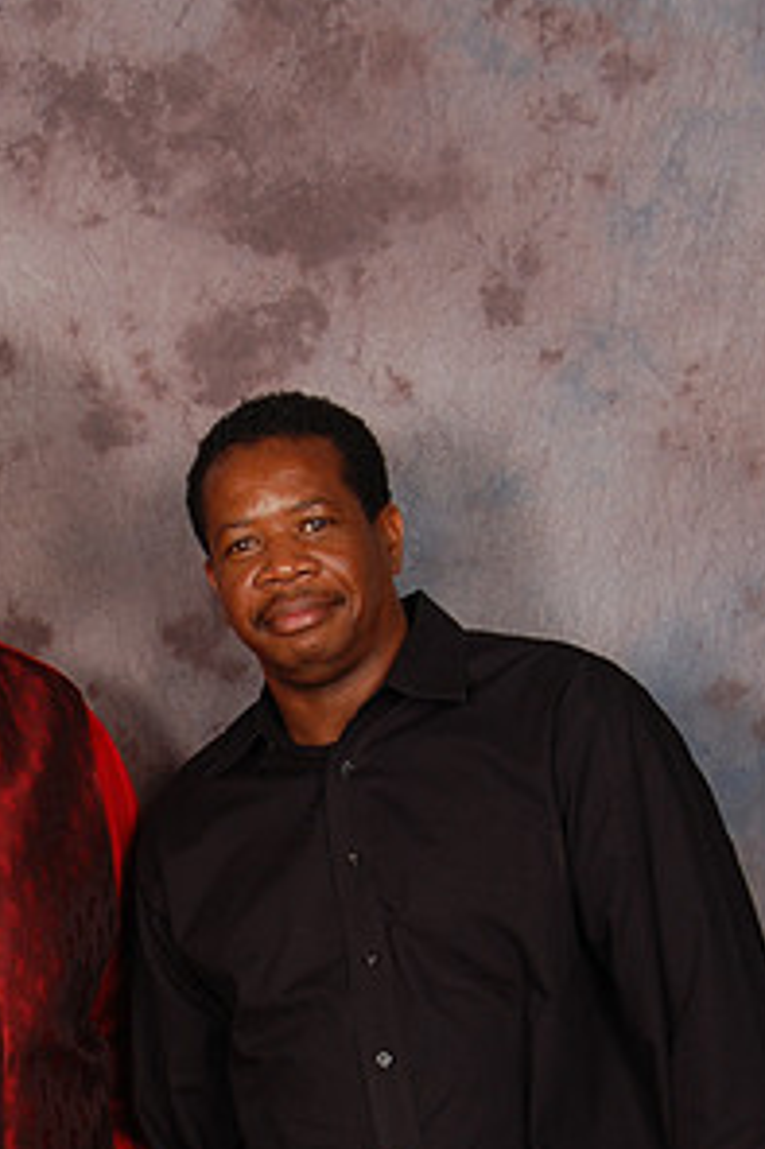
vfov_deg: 19.4
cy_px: 1060
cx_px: 144
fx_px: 3286
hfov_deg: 13.2
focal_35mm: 103
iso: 200
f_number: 10
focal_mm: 35
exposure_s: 1/400
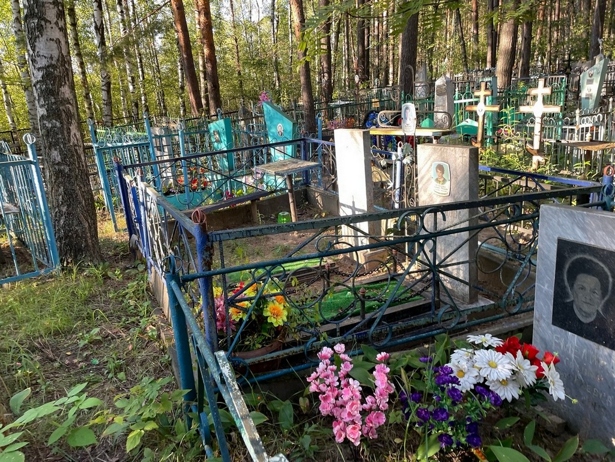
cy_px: 231
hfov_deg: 67.3
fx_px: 462
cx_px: 308
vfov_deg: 53.1
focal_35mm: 26
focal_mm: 4.2
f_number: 1.6
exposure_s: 1/121
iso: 64
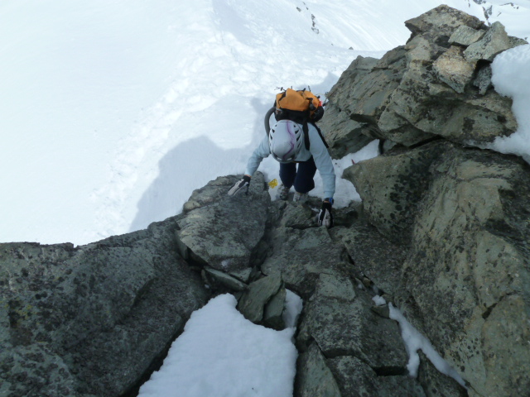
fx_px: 383
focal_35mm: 25
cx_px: 265
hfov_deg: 69.4
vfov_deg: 54.9
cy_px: 198
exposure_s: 1/640
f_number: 5.6
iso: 125
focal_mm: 4.1
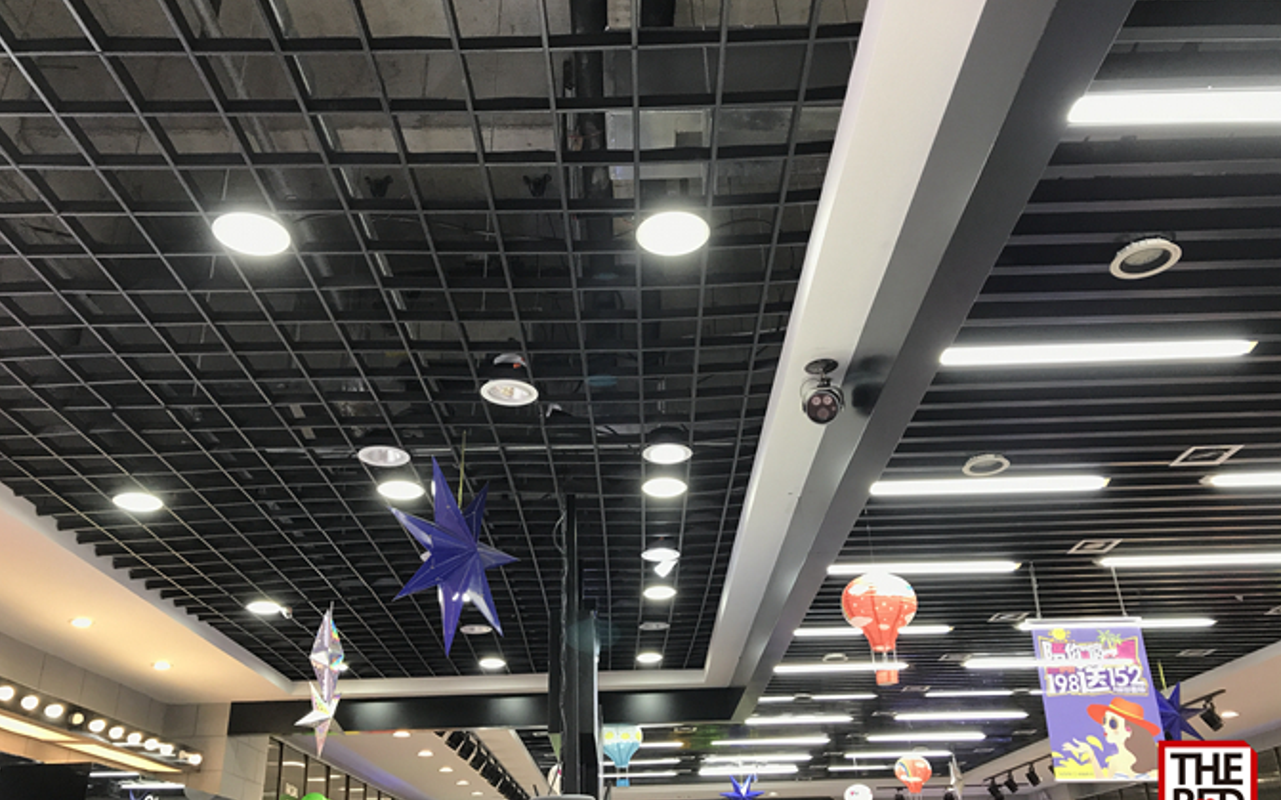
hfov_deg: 62.9
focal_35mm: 30
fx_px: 1047
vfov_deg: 41.8
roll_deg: +1.6
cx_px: 636
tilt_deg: +24.2
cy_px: 425
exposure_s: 1/25
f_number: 1.8
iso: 40
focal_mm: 3.99
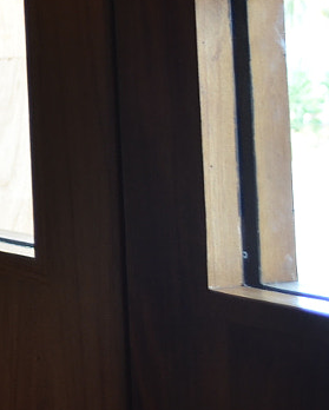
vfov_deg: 13.2
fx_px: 1726
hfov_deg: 9.1
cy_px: -72
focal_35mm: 142
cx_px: -605
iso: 200
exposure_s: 1/30
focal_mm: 22
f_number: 4
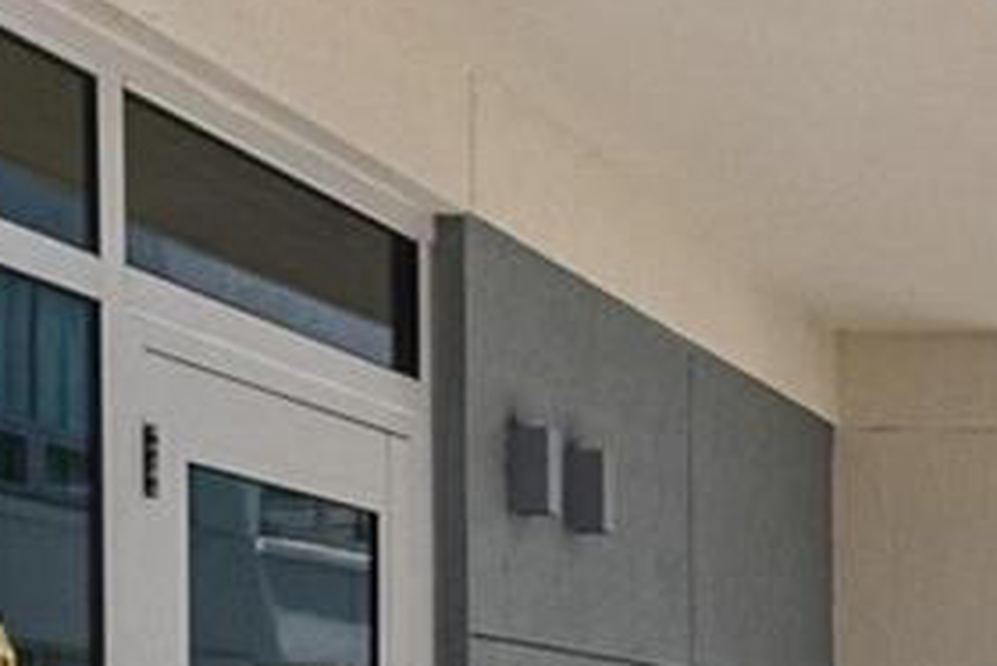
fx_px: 2217
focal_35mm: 80
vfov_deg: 16.4
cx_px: 1485
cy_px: 794
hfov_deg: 21.4
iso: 800
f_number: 7.1
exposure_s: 1/3200
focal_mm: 7
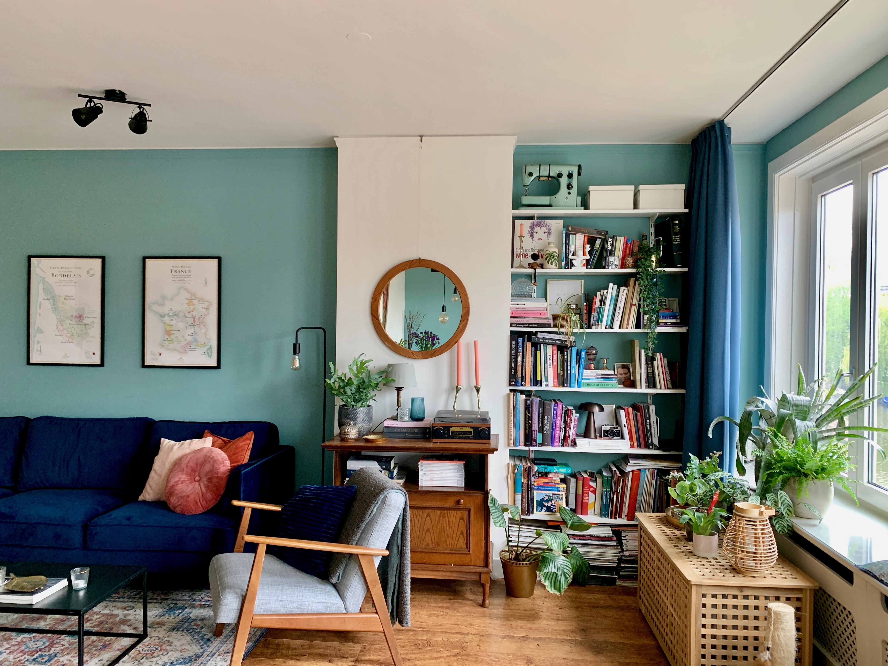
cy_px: 333
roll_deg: -1.0
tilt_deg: -0.5
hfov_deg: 67.3
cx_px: 444
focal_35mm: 26
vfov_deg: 53.1
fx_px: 667
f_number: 1.8
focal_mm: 4.25
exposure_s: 1/74
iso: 100
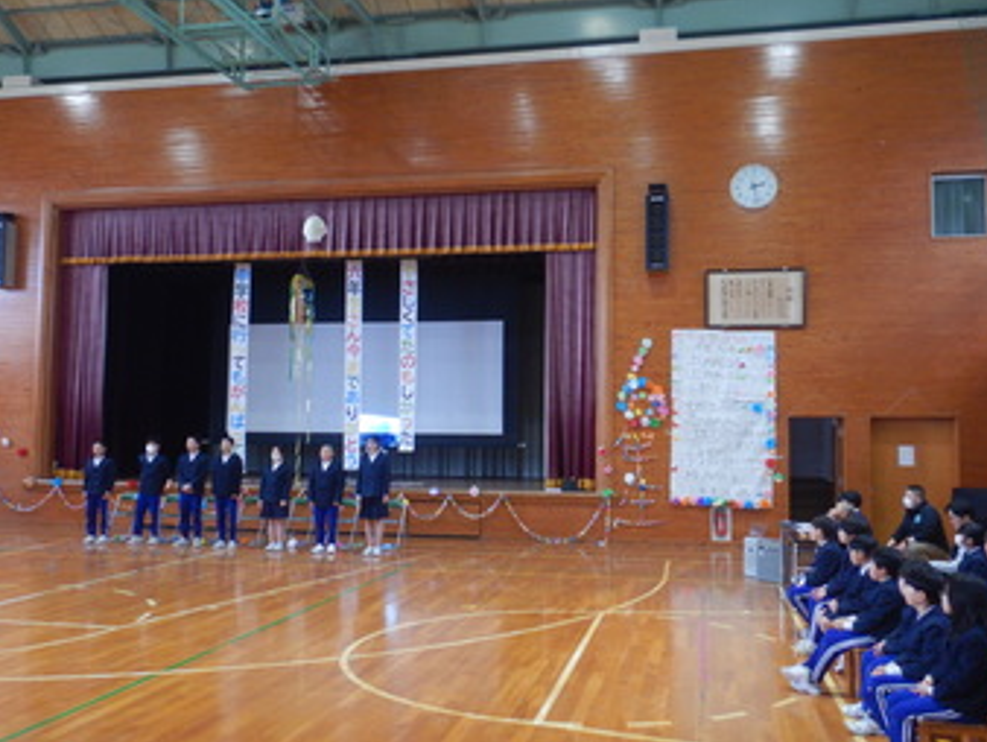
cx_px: 507
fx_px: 913
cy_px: 380
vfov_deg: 44.2
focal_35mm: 32
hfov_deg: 56.8
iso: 400
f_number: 4.2
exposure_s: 1/25
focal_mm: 5.6
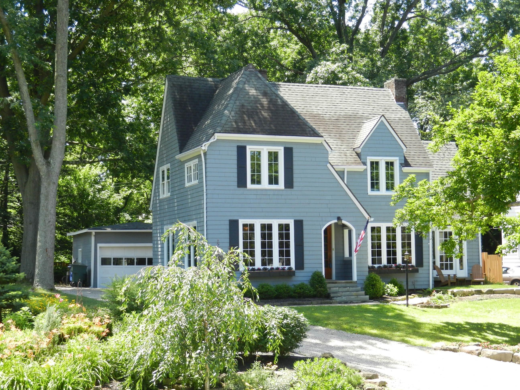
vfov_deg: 24.4
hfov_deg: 32.2
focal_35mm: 60
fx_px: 901
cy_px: 195
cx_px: 260
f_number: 4.5
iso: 160
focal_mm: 10.9
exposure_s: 1/160
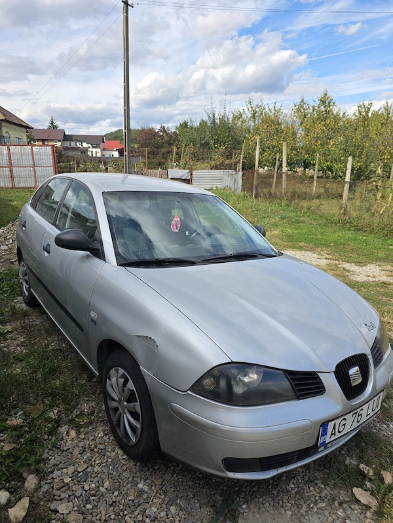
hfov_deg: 58.9
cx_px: 196
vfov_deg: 73.9
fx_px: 348
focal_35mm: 23
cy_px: 262
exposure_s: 1/3067
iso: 80
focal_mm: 6.3
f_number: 1.7
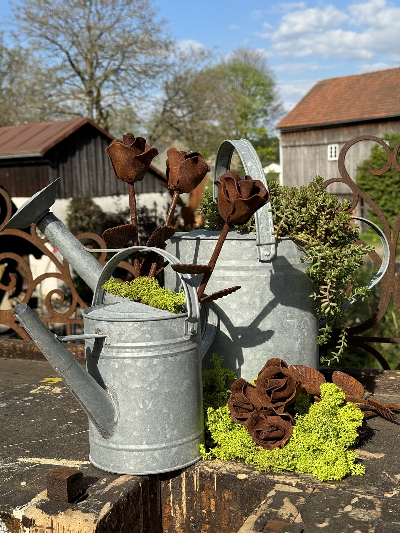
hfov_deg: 30.3
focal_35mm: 48
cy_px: 266
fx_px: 740
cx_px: 200
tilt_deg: -7.6
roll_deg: +2.7
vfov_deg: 39.7
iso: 64
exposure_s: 1/3817
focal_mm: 6.76
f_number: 1.78
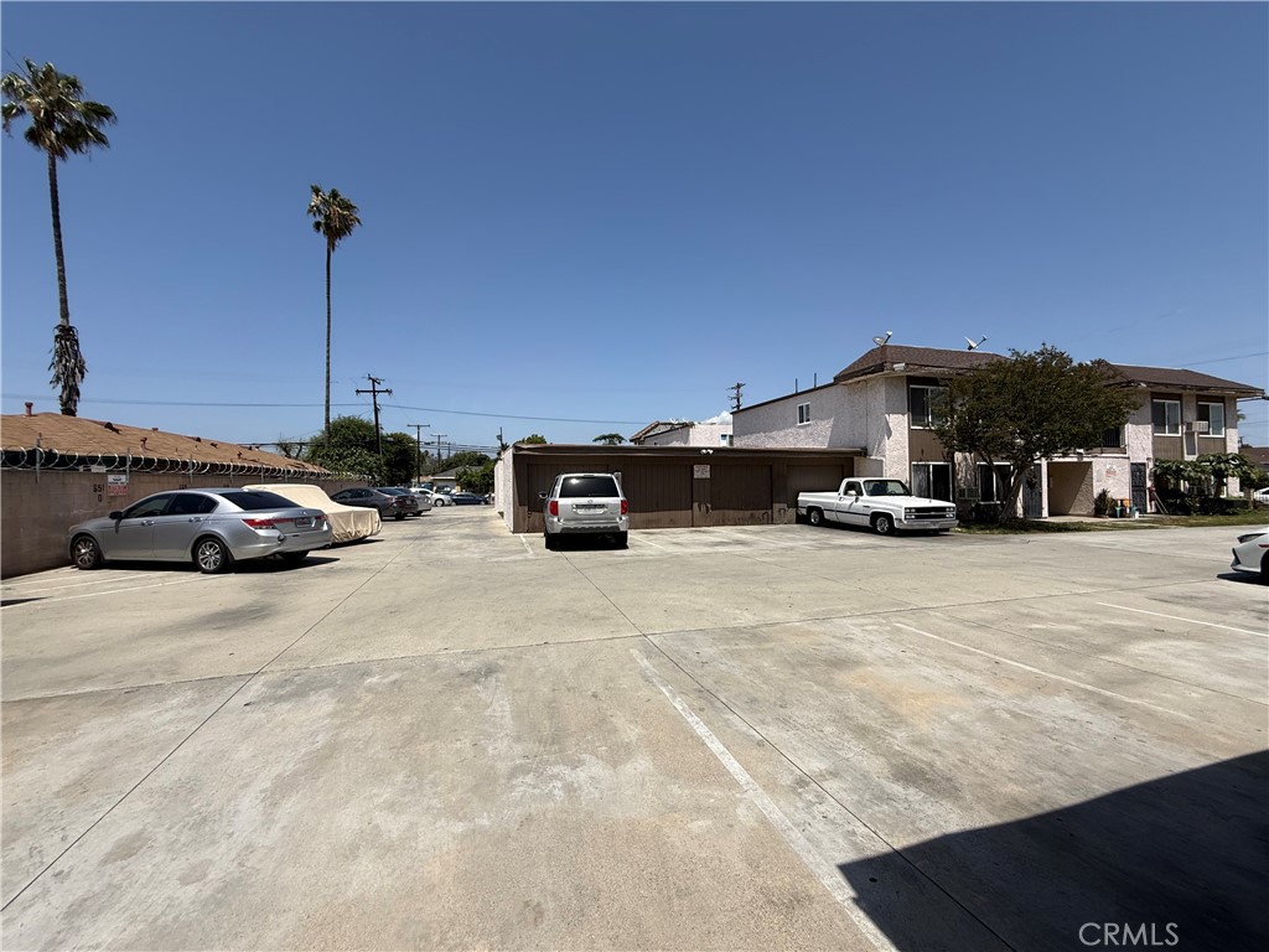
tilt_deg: +2.9
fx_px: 513
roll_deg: +0.4
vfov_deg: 85.7
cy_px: 476
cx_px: 634
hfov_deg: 102.1
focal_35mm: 14
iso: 50
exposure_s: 1/4149
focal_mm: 2.22
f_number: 2.2
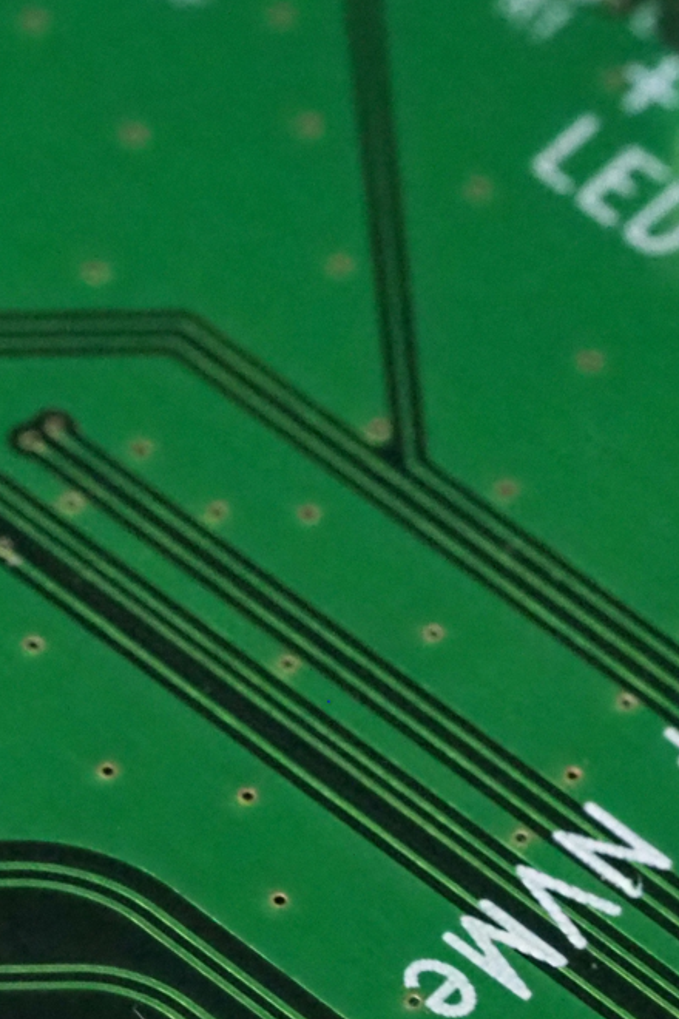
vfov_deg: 5.7
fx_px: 10269
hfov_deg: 3.7
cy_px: 829
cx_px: -719
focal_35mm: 363
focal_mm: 60
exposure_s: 1/100
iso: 6400
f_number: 5.6
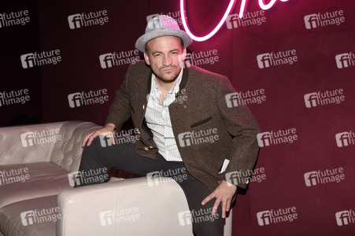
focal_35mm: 44
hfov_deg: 44.5
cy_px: 118
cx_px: 178
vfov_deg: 30.5
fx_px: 434
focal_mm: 44
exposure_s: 1/60
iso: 1250
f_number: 6.3
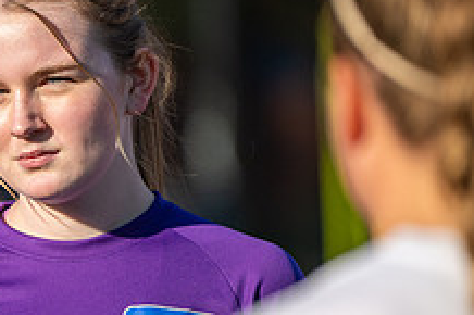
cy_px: 204
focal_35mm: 633
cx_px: -51
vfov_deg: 2.2
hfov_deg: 3.3
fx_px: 8328
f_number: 2.8
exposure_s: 1/2000
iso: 110
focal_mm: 200
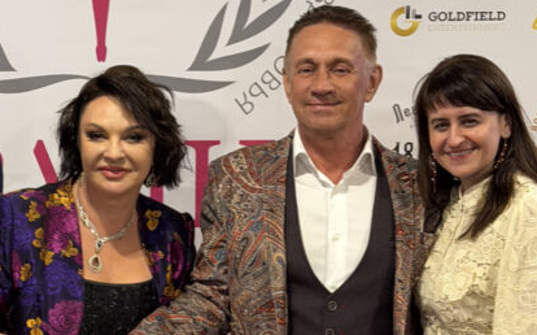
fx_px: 1843
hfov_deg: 16.6
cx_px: 201
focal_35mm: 126
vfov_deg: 10.3
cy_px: 357
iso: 200
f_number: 1.78
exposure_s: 1/50
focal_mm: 6.76
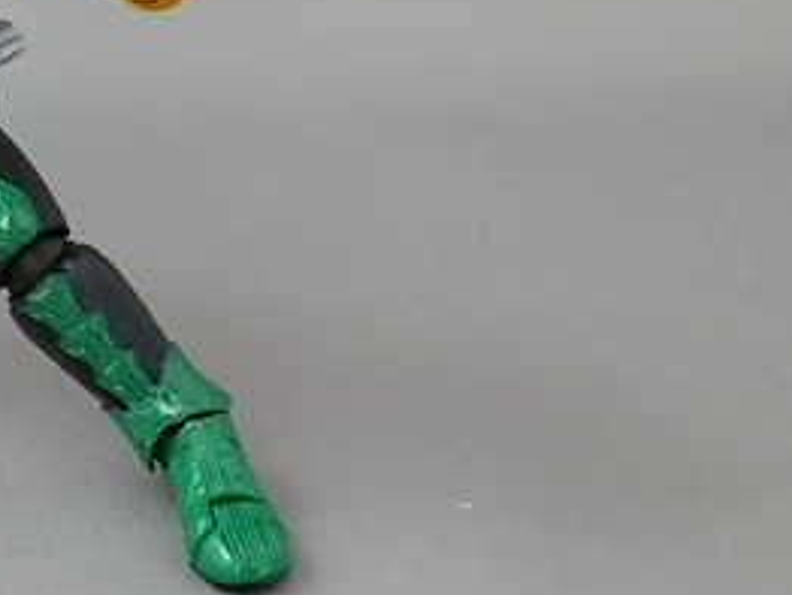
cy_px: 3
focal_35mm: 83
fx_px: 1901
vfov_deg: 17.4
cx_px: -133
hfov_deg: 21.9
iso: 200
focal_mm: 6.17
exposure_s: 1/10
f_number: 3.5
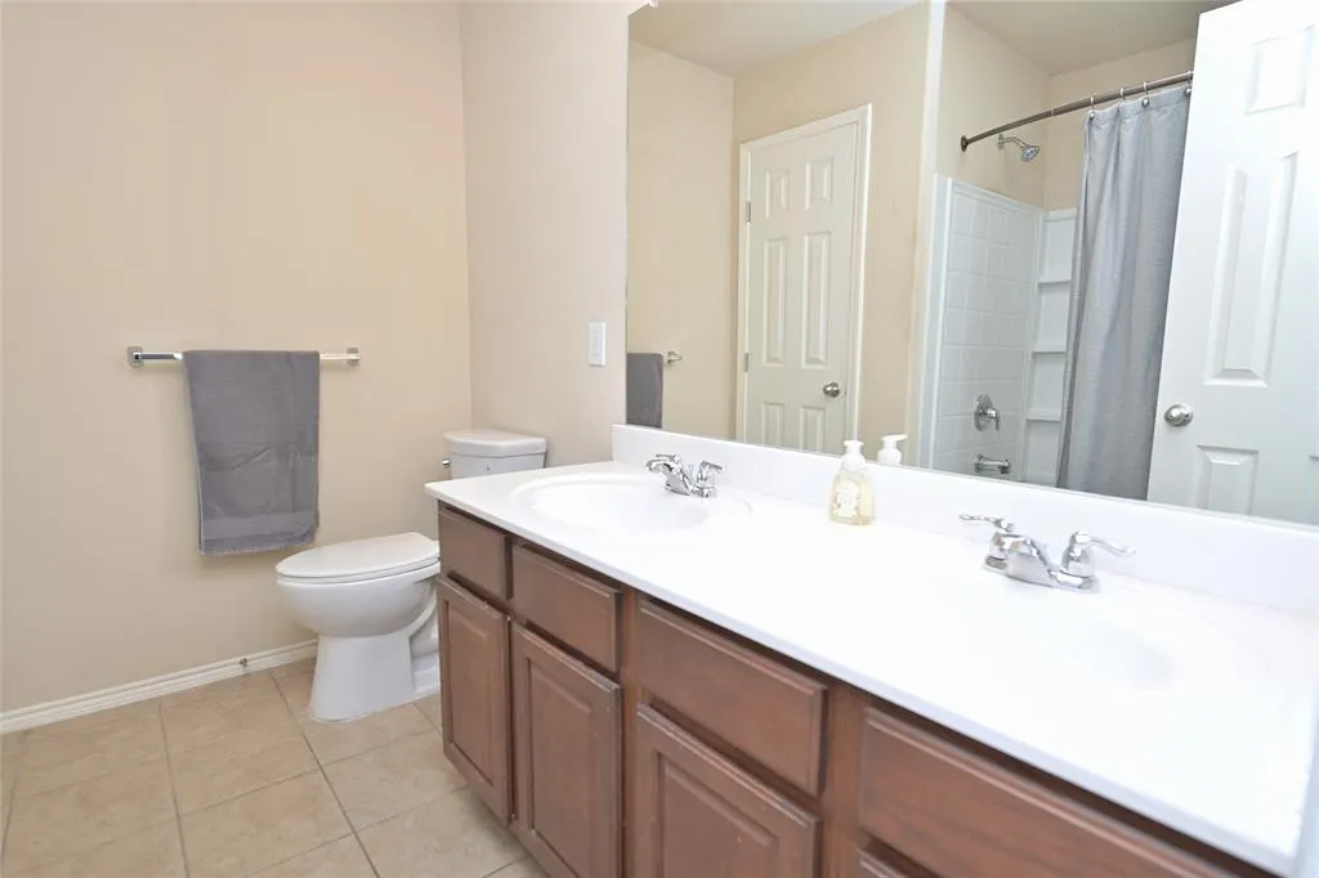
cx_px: 660
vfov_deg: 65.9
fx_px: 678
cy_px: 439
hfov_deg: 88.5
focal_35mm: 18
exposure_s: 1/40
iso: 200
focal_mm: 18.5
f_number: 4.5
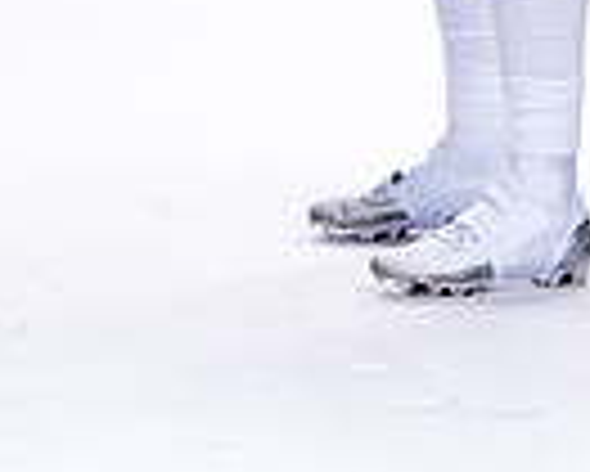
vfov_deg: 4.2
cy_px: -530
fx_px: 6378
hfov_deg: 5.3
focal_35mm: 365
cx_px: 450
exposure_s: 1/250
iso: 400
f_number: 5.6
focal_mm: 113
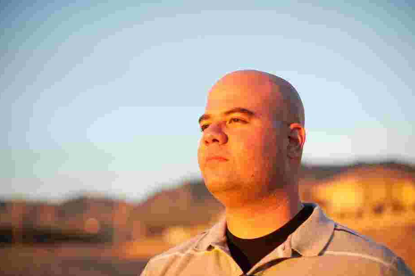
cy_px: 140
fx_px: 588
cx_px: 209
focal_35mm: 51
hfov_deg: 38.9
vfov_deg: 26.5
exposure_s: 1/800
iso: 200
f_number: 2
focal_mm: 50
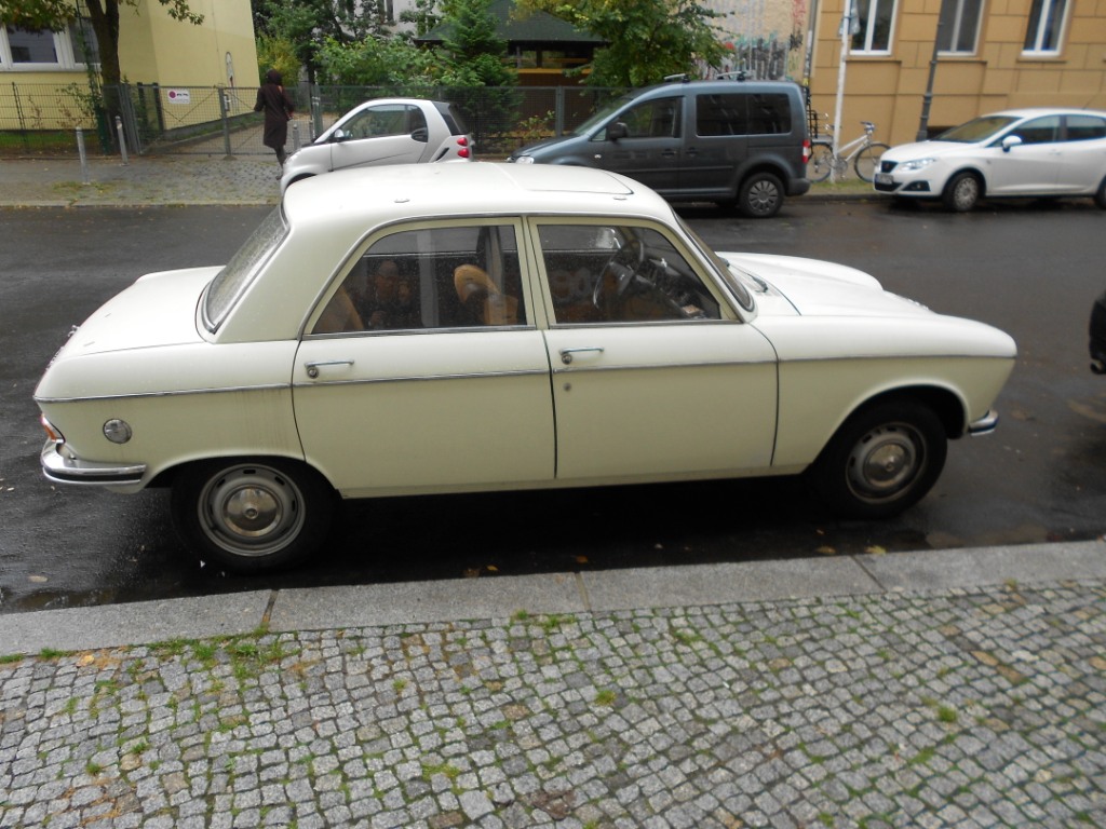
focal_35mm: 26
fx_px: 831
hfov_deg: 67.3
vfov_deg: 53.1
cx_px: 553
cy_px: 414
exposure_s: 1/125
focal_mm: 4.6
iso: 80
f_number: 3.2
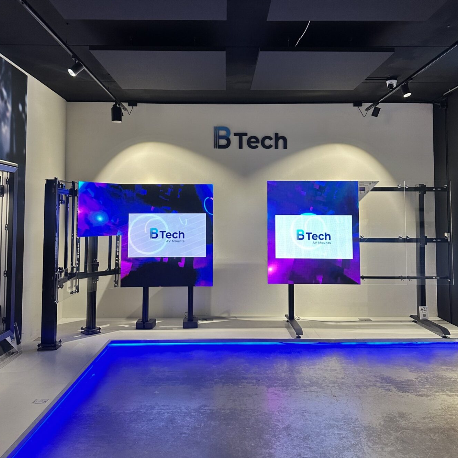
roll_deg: -0.5
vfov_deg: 55.3
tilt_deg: +3.8
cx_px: 230
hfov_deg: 55.6
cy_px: 190
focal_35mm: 29
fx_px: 434
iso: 250
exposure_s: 1/120
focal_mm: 6.86
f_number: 1.78
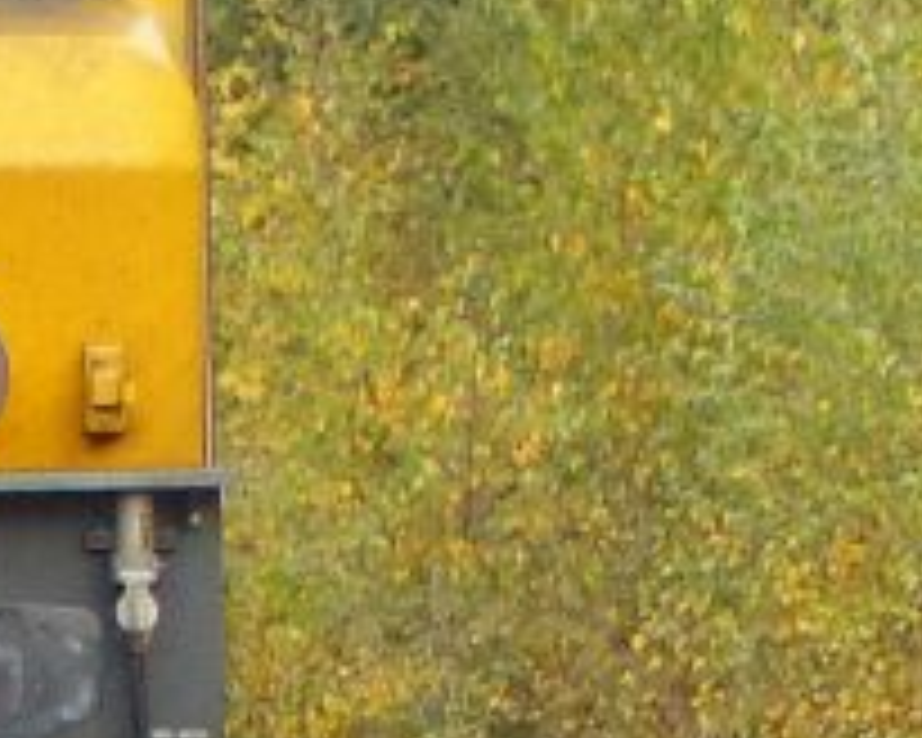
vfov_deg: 0.5
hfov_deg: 0.6
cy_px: -171
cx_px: -243
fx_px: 85465
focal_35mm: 3132
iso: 400
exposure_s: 1/500
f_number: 2.8
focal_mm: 98.5
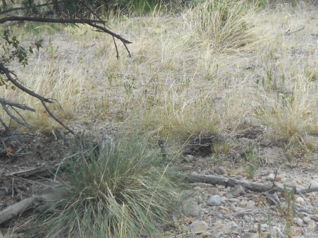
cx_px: 169
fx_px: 1378
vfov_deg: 9.9
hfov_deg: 13.2
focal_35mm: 150
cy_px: 77
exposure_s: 1/160
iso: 80
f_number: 5.3
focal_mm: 11.6
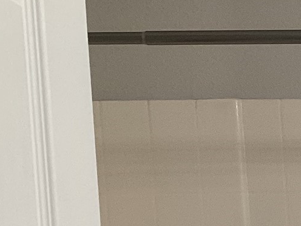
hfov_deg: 13.3
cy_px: 411
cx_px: 595
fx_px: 1113
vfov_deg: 10.8
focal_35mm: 128
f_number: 2.4
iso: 64
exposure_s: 1/60
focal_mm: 3.3
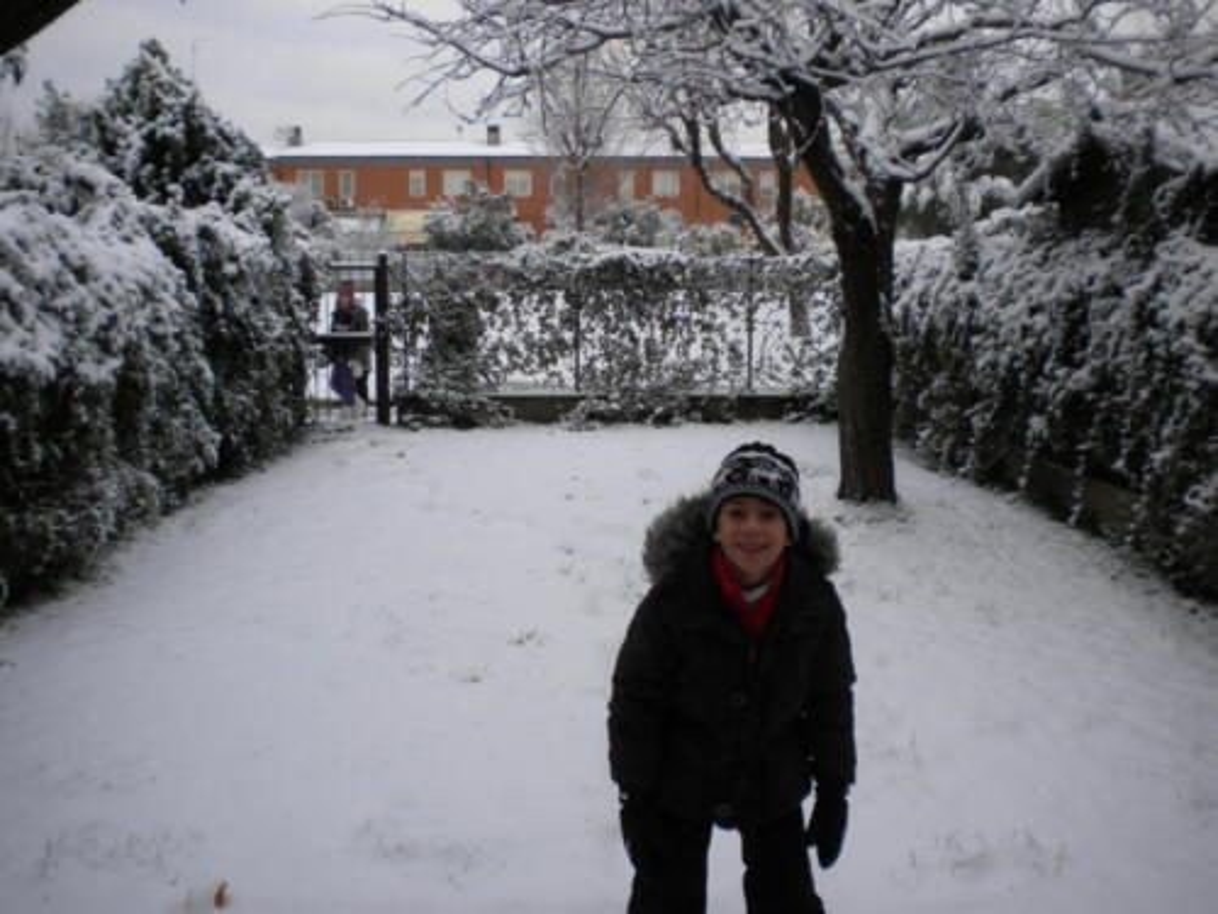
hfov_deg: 52.6
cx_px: 609
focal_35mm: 35
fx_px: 1232
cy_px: 457
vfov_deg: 40.7
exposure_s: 1/300
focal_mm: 6.3
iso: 80
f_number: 4.6
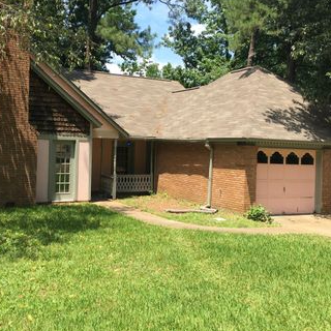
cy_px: 141
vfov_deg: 41.8
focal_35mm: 40
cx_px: 145
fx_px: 433
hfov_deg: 41.8
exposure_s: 1/693
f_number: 2.2
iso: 25
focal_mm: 4.15
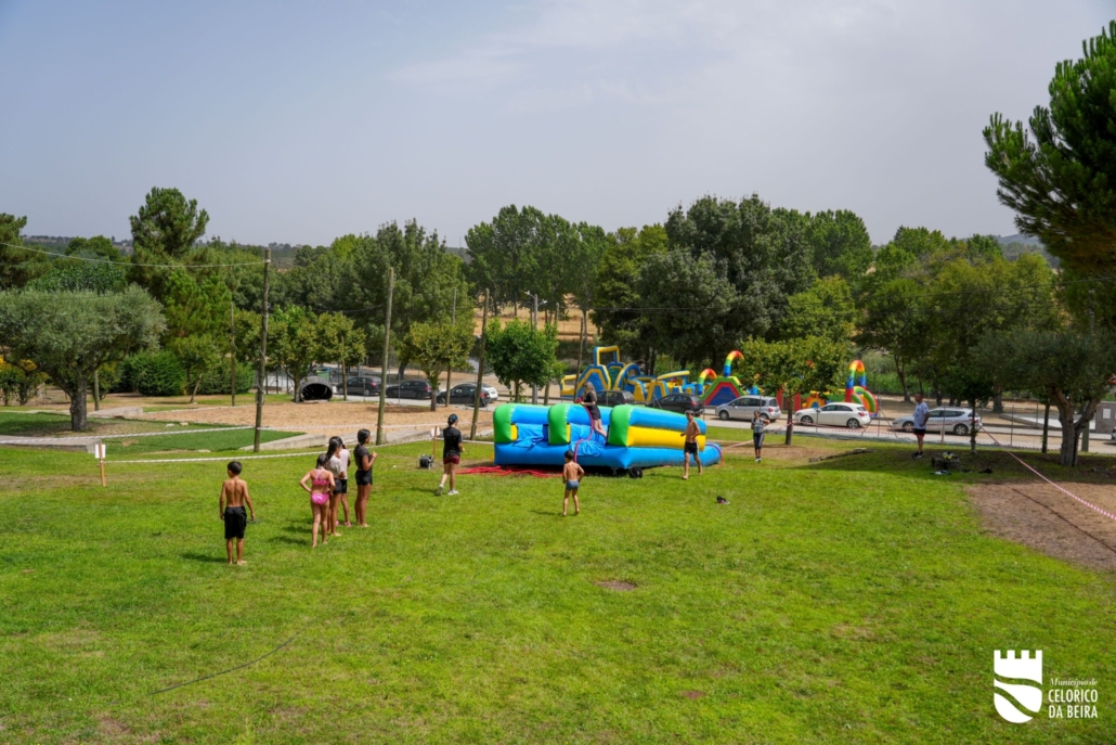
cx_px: 558
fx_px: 930
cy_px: 372
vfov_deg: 43.6
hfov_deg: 61.9
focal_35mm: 30
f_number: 4
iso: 125
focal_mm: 30
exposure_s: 1/1600
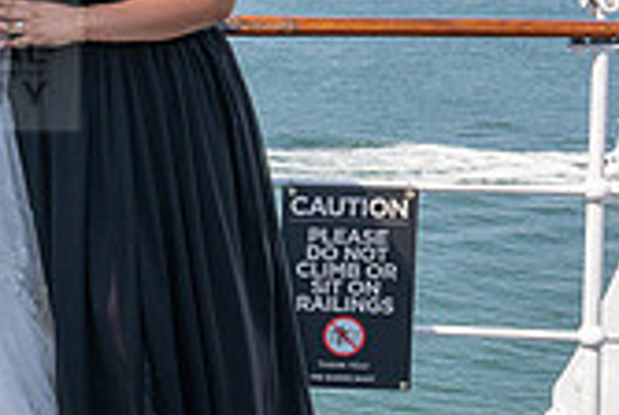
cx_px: -234
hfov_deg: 16.2
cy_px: 43
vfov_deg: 11.6
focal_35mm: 118
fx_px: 2033
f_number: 11
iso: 200
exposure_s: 1/200
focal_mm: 34
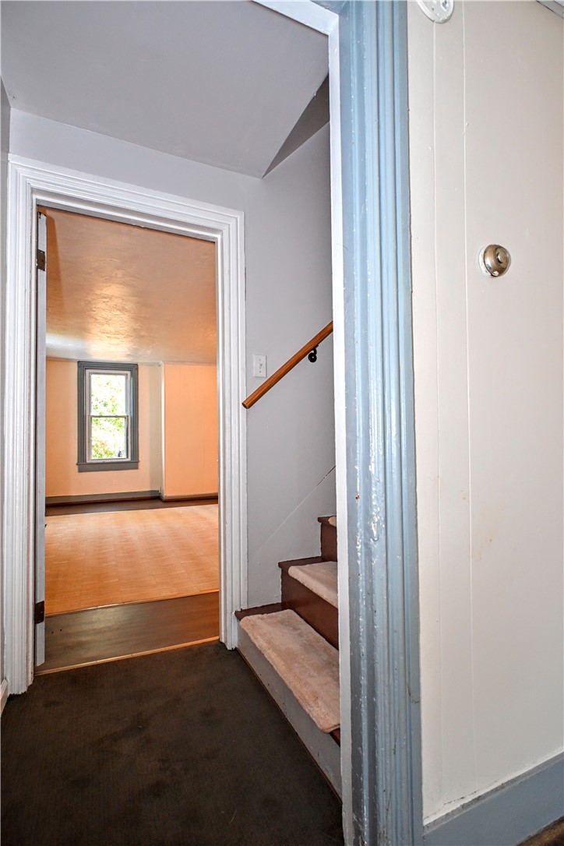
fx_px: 423
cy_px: 423
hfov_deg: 67.4
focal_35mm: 18
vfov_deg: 90.0
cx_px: 282
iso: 640
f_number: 4
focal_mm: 12
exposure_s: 1/60
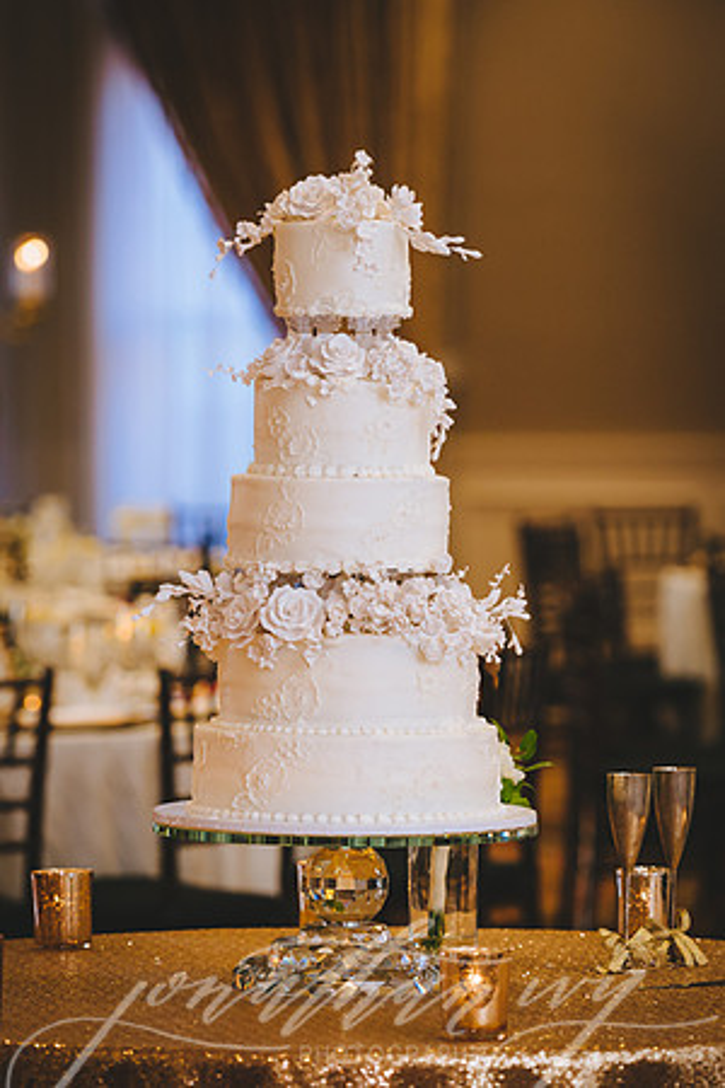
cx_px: 425
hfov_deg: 6.3
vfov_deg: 9.5
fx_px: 6564
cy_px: 544
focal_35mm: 217
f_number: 2.8
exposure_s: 1/200
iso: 1600
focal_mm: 145
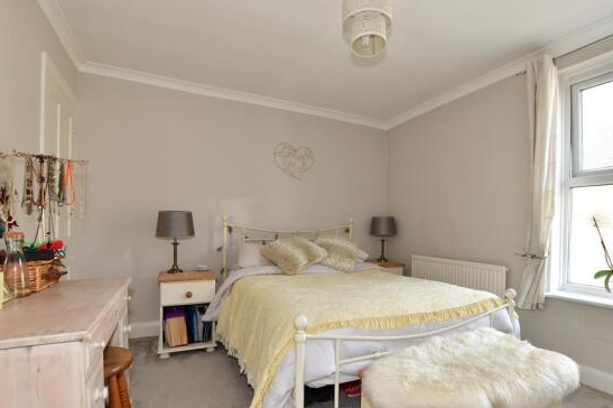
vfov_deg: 67.2
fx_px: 306
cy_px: 224
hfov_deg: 89.8
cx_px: 335
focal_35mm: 18
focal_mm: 10
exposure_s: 1/6
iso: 100
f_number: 7.1
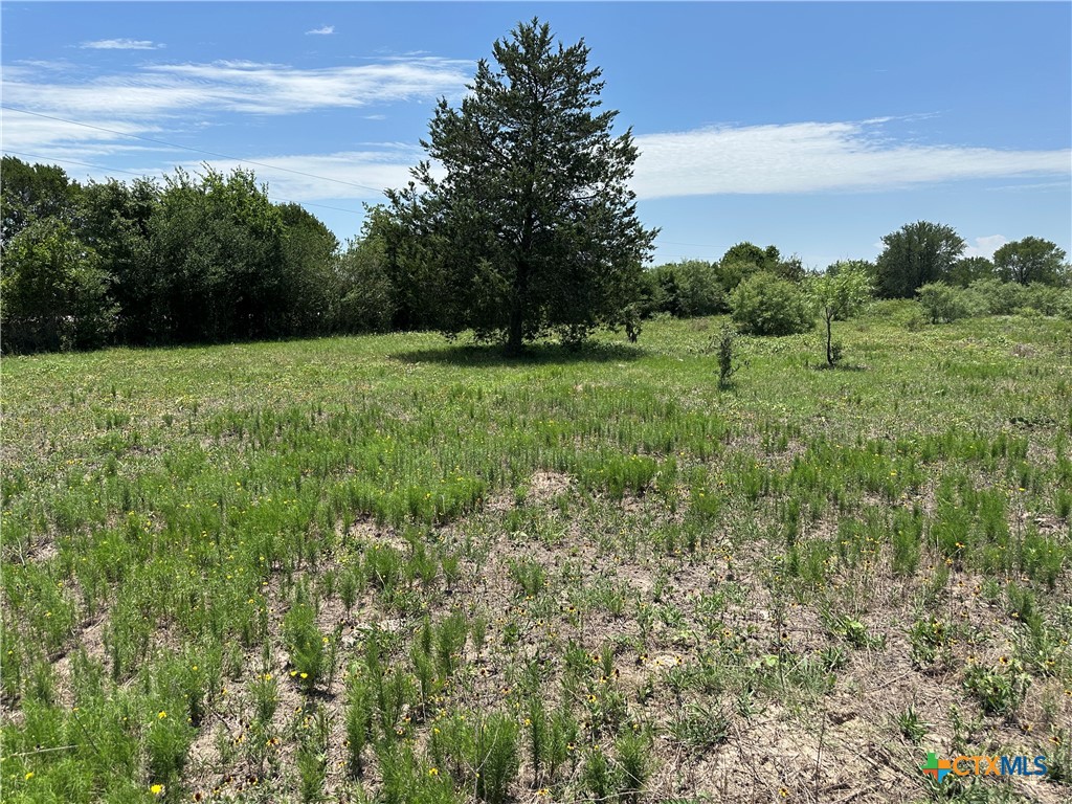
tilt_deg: -7.1
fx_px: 743
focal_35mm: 24
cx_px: 536
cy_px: 402
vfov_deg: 56.8
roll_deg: +0.2
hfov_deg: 71.6
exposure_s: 1/3717
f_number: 1.78
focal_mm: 6.86
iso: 80
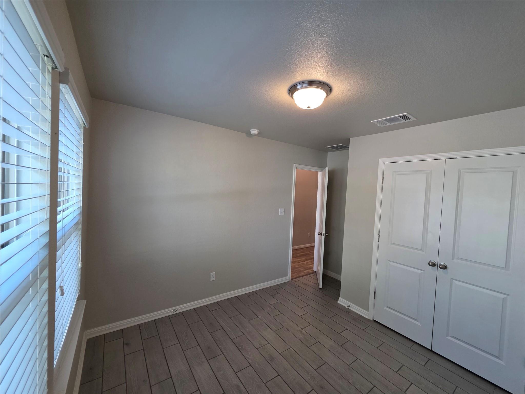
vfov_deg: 89.9
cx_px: 262
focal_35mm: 13
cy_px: 197
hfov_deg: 106.2
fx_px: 197
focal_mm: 2.2
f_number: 1.9
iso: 160
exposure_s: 1/120
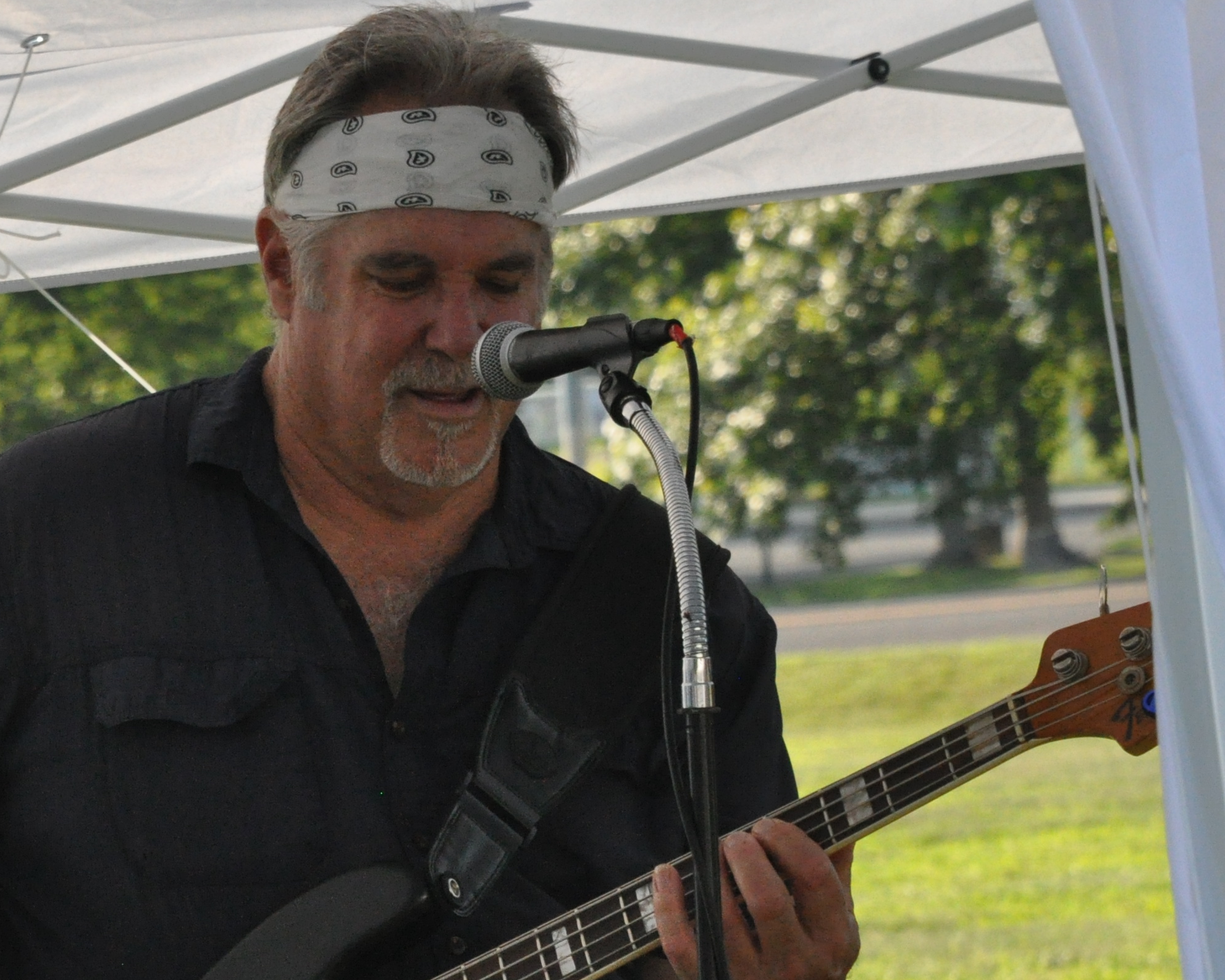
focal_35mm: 304
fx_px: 11023
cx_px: 172
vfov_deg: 5.1
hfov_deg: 6.4
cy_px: 844
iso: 1600
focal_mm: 100
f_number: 10
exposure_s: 1/400
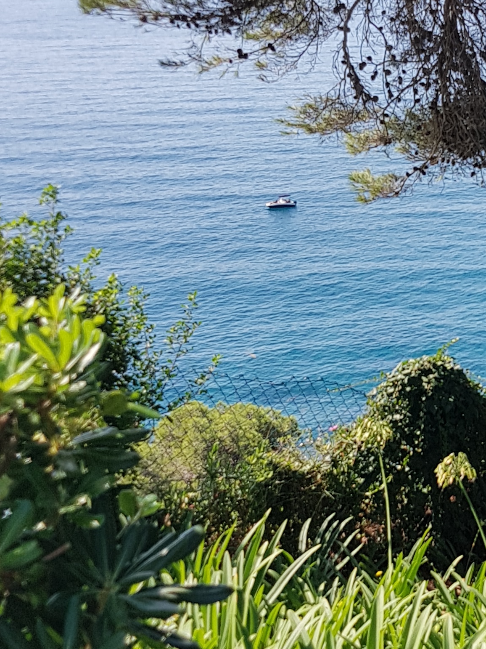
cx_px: 495
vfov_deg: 28.6
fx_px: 1273
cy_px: 332
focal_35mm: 68
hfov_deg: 20.8
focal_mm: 4.2
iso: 50
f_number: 1.7
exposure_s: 1/1788
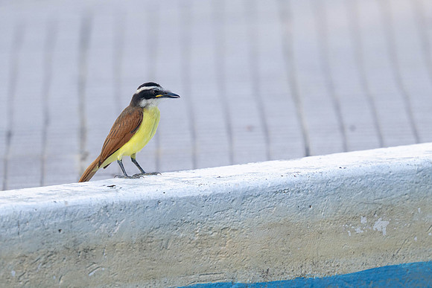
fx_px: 11771
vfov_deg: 1.4
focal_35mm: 981
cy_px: 151
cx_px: 226
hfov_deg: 2.1
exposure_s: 1/1000
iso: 250
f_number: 2.8
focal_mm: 400
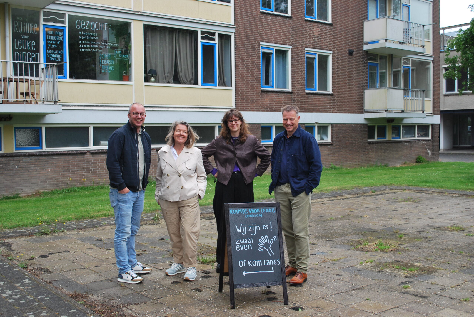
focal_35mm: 39
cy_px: 158
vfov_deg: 34.3
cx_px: 237
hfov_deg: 49.5
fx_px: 514
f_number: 5.6
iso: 180
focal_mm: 26
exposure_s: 1/125
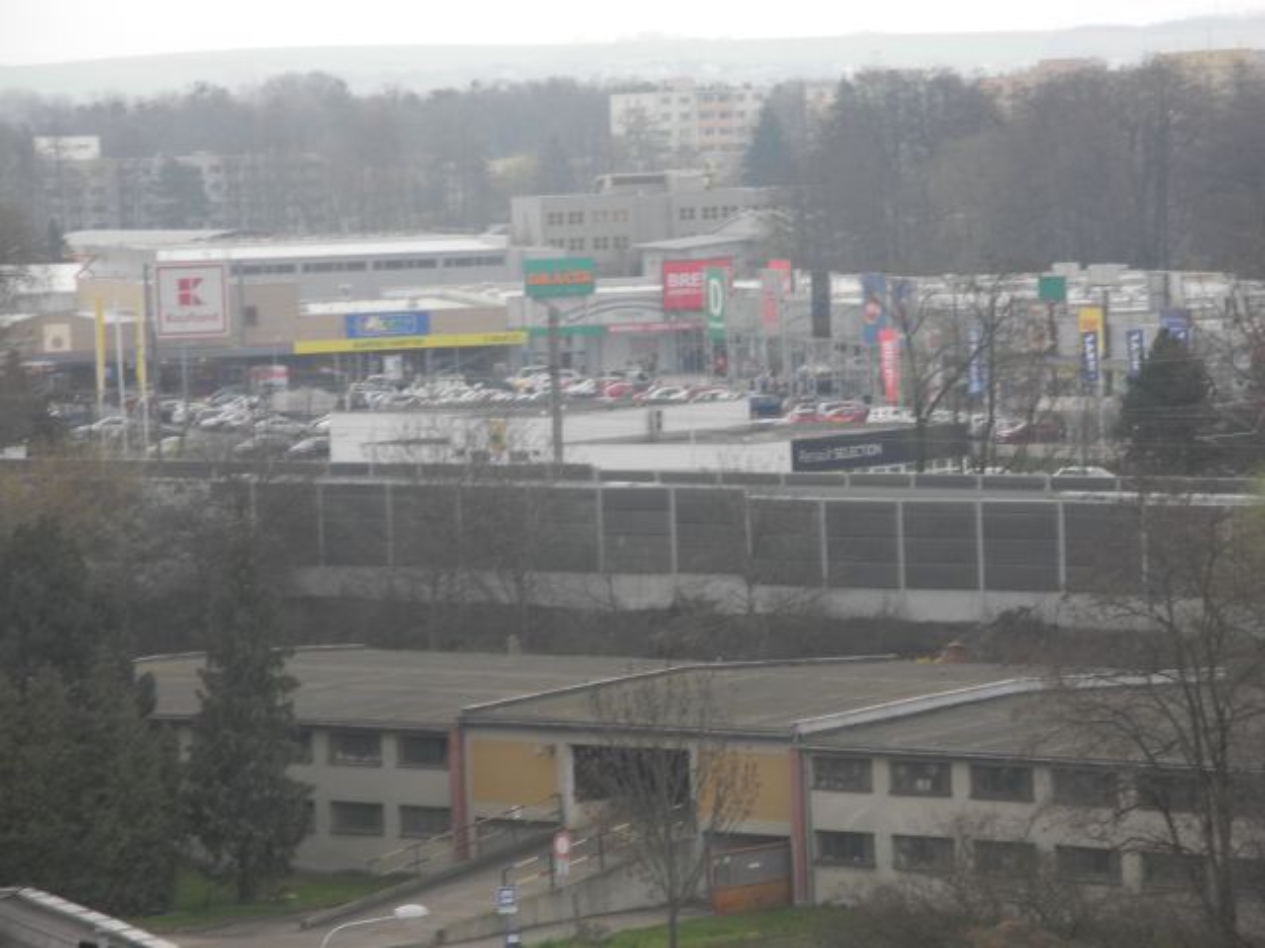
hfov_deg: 9.9
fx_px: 7309
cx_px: 632
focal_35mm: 200
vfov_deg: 7.4
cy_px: 474
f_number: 5.6
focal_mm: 42.6
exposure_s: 1/43.7
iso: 100
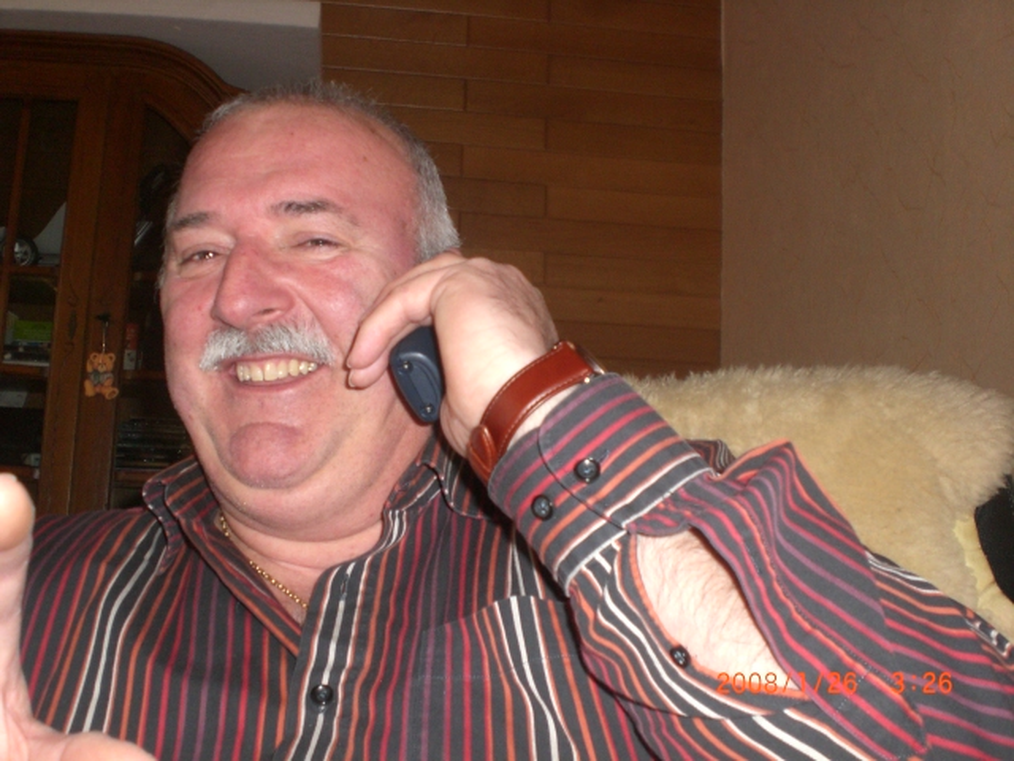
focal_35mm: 38
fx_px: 1113
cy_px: 380
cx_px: 507
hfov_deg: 49.0
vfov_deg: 37.7
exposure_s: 1/60
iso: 200
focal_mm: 6.3
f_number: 3.1
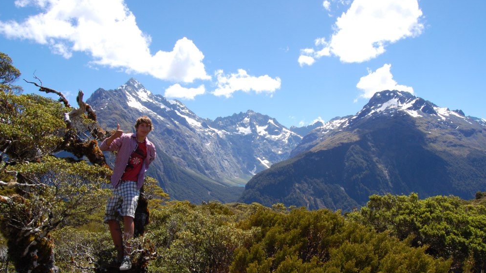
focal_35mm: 29
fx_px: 374
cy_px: 161
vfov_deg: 40.0
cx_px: 246
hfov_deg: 66.1
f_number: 18
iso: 200
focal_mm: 18
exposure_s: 1/60
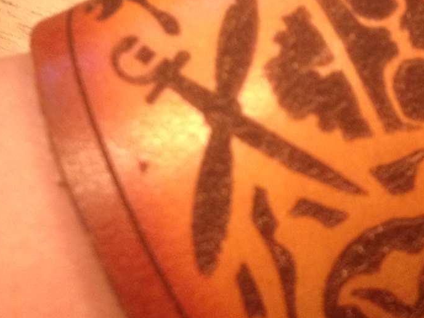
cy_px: 128
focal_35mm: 83
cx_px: 288
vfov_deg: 17.8
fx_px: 1017
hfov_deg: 23.4
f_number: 2.4
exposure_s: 1/20
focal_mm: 4.28
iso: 250
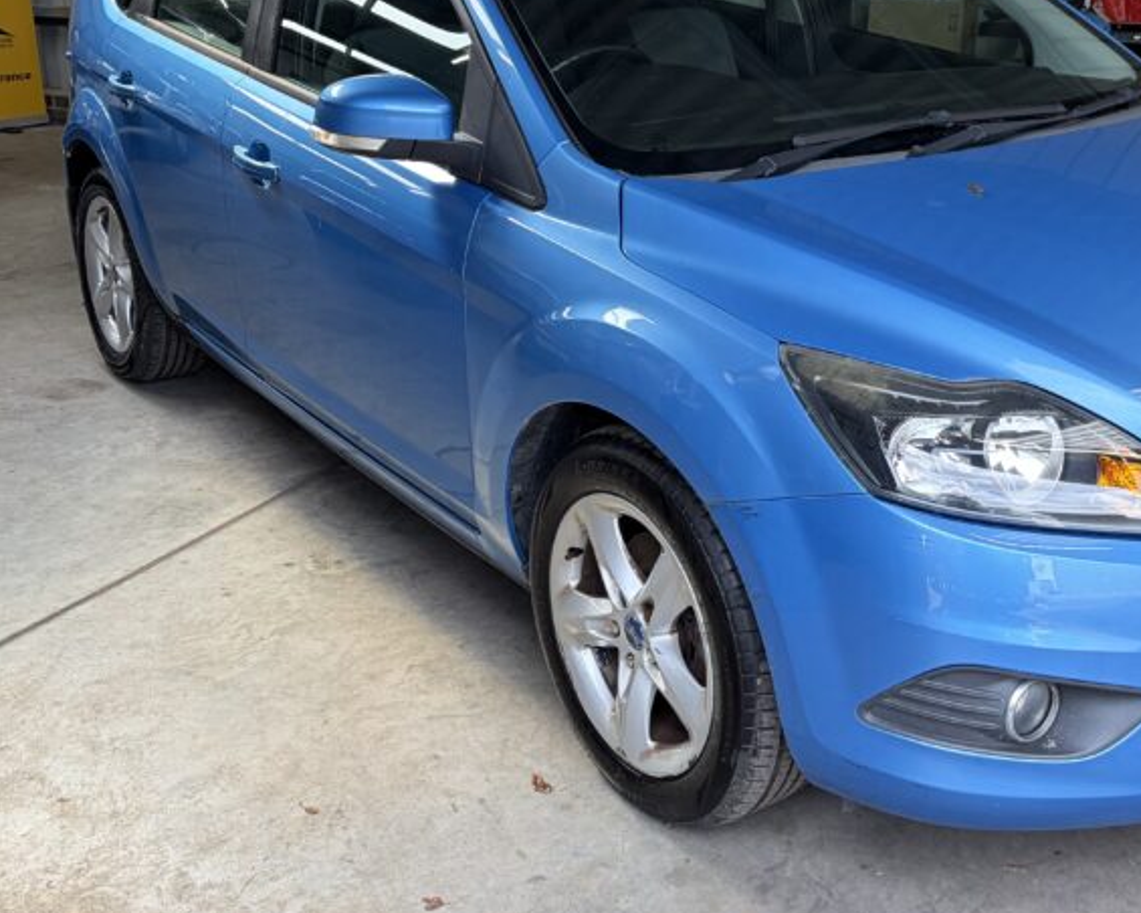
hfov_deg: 39.6
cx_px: 806
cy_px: 265
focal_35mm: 46
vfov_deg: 32.3
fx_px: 1553
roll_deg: +0.5
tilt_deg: -15.1
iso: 32
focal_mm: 5.96
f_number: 1.6
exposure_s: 1/121
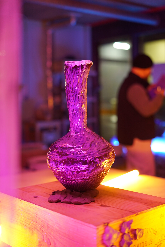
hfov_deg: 27.0
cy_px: 124
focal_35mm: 50
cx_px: 82
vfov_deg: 39.6
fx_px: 343
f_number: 2.2
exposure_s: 1/60
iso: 800
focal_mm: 50
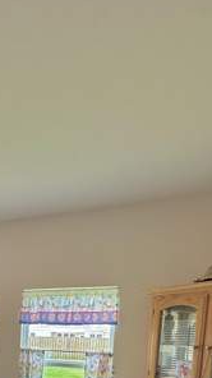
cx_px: -29
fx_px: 331
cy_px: 375
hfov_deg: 31.1
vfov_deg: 49.1
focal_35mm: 33
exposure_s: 1/120
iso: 64
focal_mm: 2.22
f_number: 2.2
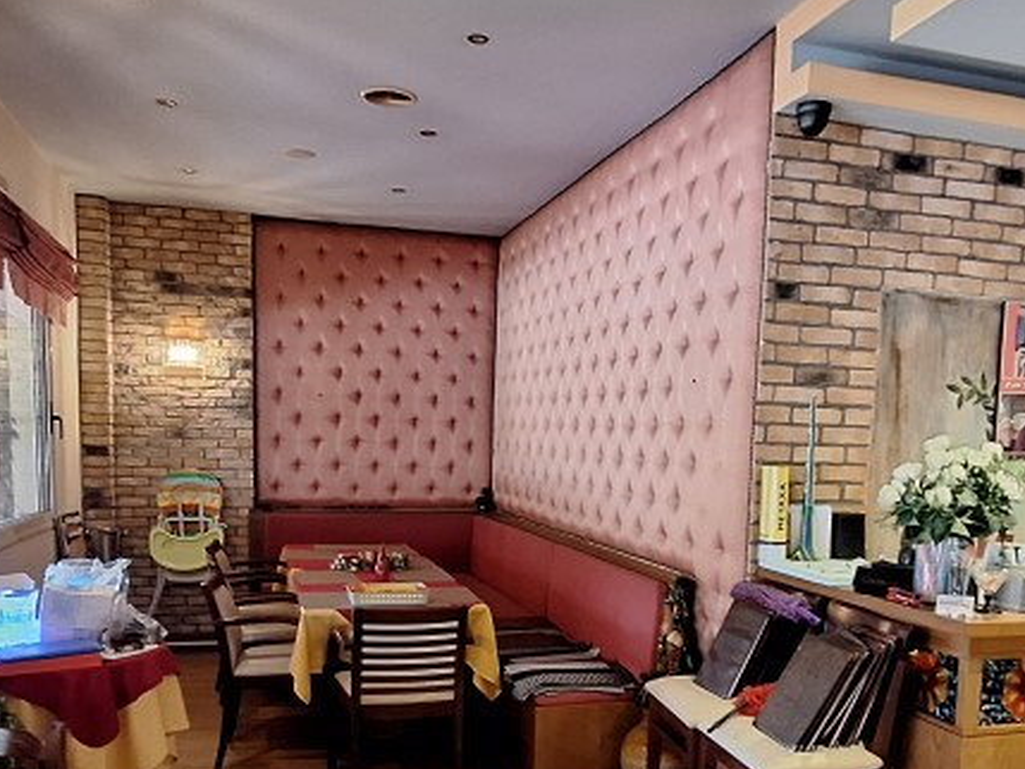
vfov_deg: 44.7
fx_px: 918
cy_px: 525
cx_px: 576
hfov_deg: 58.2
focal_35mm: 31
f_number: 2.2
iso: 250
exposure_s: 1/25
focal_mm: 1.74
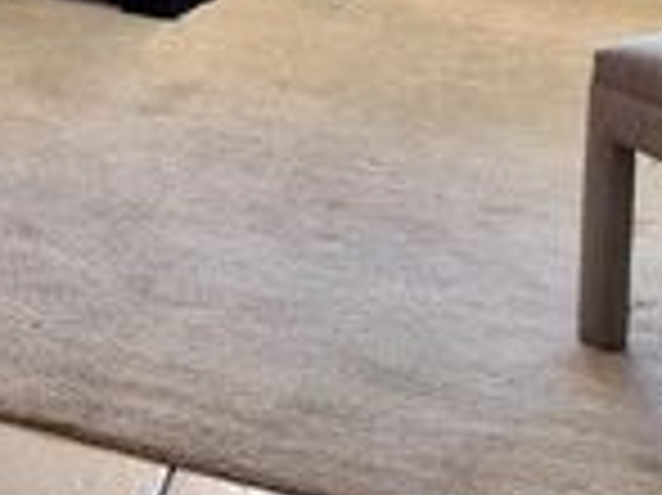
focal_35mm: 97
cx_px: -419
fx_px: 1854
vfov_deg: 13.7
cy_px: -389
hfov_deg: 17.5
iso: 125
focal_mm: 6.76
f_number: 1.78
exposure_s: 1/60
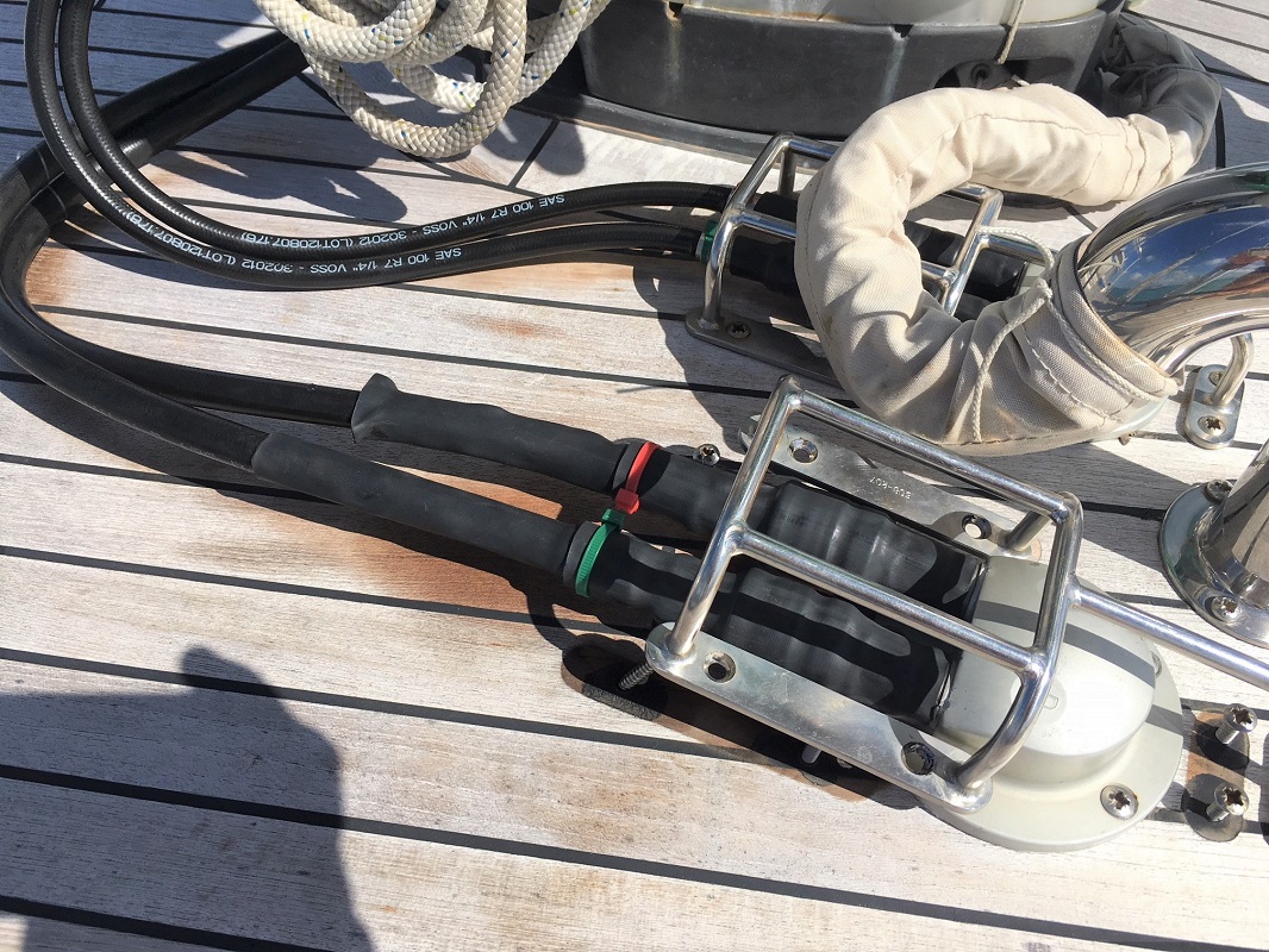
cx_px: 634
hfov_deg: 61.6
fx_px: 1063
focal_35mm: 29
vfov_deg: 48.2
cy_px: 476
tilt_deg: -49.5
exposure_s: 1/2481
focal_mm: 4.15
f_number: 2.2
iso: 25
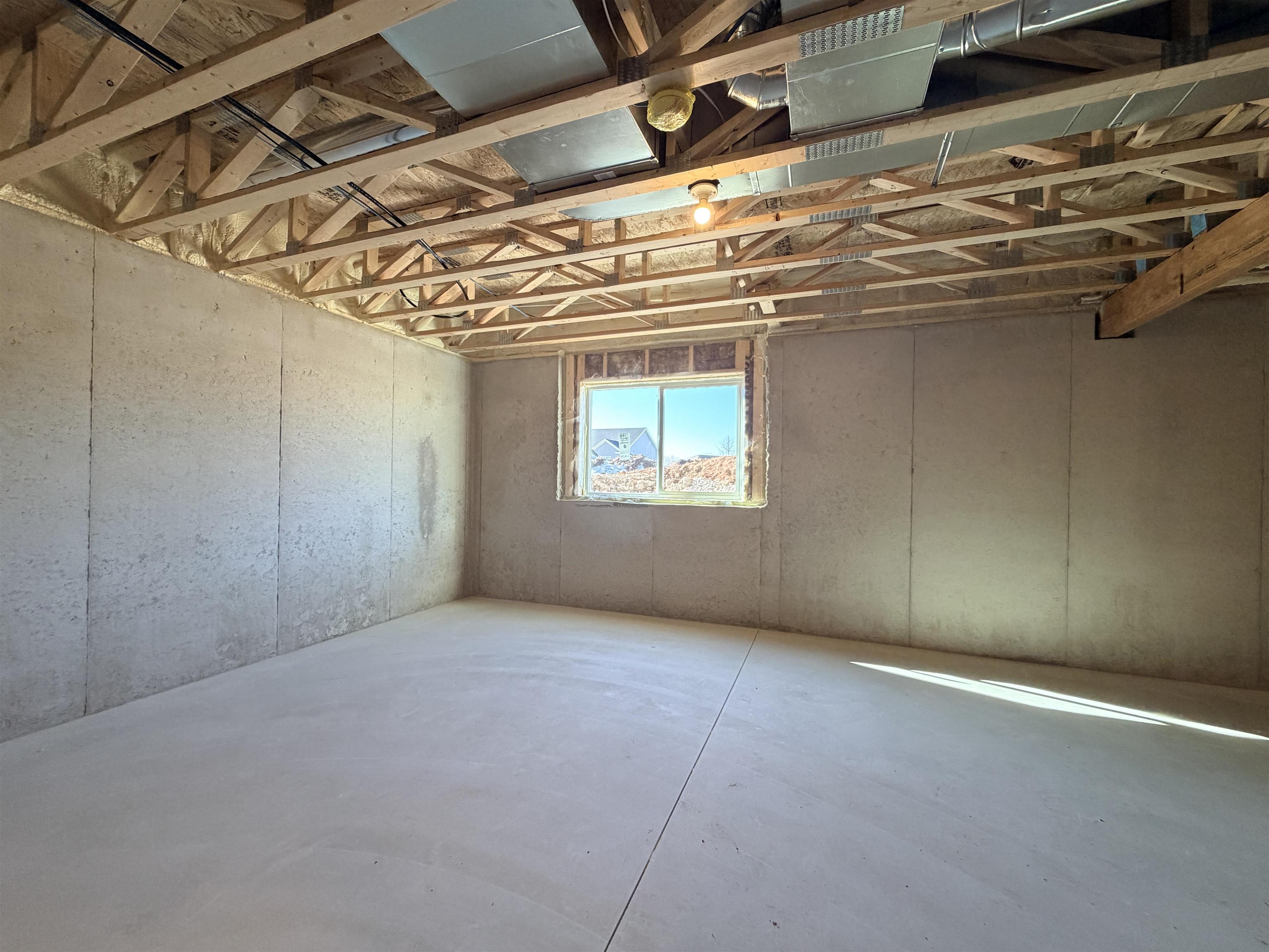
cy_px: 476
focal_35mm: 14
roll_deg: -0.7
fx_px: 513
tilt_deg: +0.3
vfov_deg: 85.7
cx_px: 634
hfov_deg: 102.1
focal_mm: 2.22
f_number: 2.2
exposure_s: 1/120
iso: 250
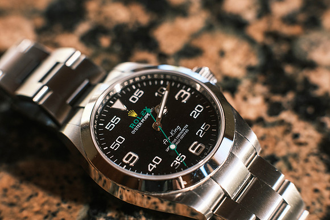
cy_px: 110
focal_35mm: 84
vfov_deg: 16.3
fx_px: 770
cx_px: 165
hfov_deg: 24.2
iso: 800
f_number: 4
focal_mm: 56
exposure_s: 1/60
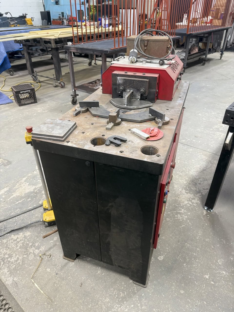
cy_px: 156
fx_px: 216
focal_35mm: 24
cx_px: 117
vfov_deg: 71.6
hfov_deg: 56.8
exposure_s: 1/60
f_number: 1.8
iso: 250
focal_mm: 6.8
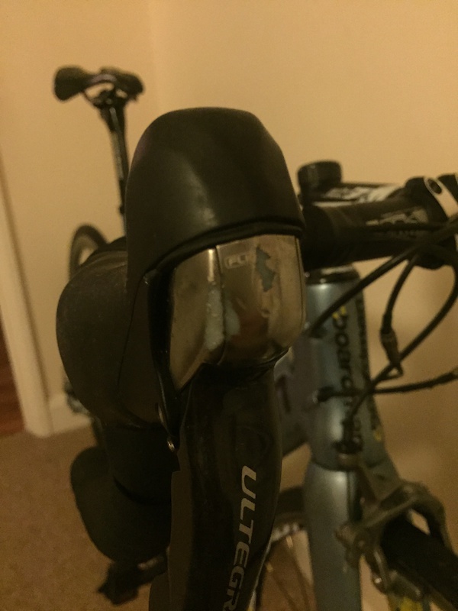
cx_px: 229
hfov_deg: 48.2
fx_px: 512
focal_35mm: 29
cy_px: 306
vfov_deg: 61.7
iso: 1000
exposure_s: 1/17
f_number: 2.2
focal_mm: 4.15
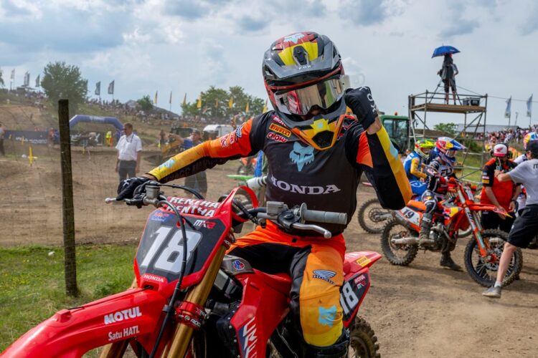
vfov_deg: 36.9
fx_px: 538
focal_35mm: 36
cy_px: 179
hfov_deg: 53.1
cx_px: 269
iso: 200
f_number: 5.6
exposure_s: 1/1000
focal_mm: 24
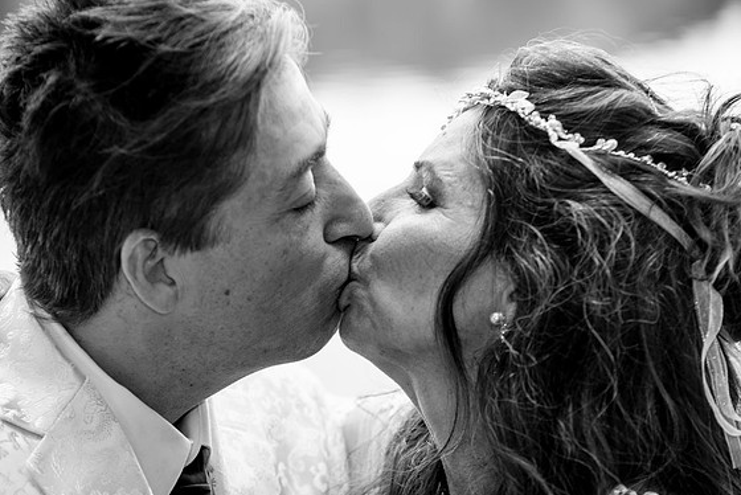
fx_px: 4263
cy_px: 252
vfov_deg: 6.6
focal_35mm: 207
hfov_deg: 9.9
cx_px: 373
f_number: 5
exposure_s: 1/200
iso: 160
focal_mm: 200
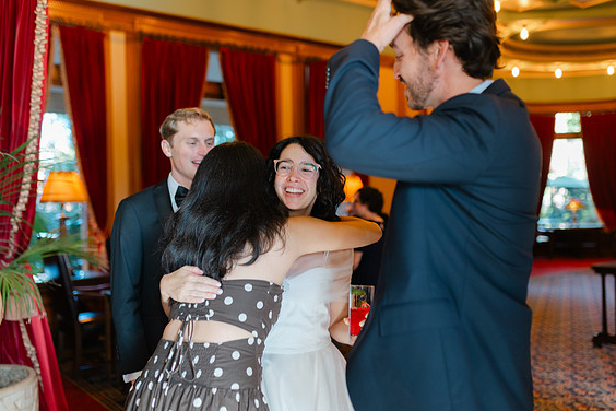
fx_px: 633
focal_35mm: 37
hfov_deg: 51.9
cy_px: 205
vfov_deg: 35.9
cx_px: 300
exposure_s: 1/125
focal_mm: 35
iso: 250
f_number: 2
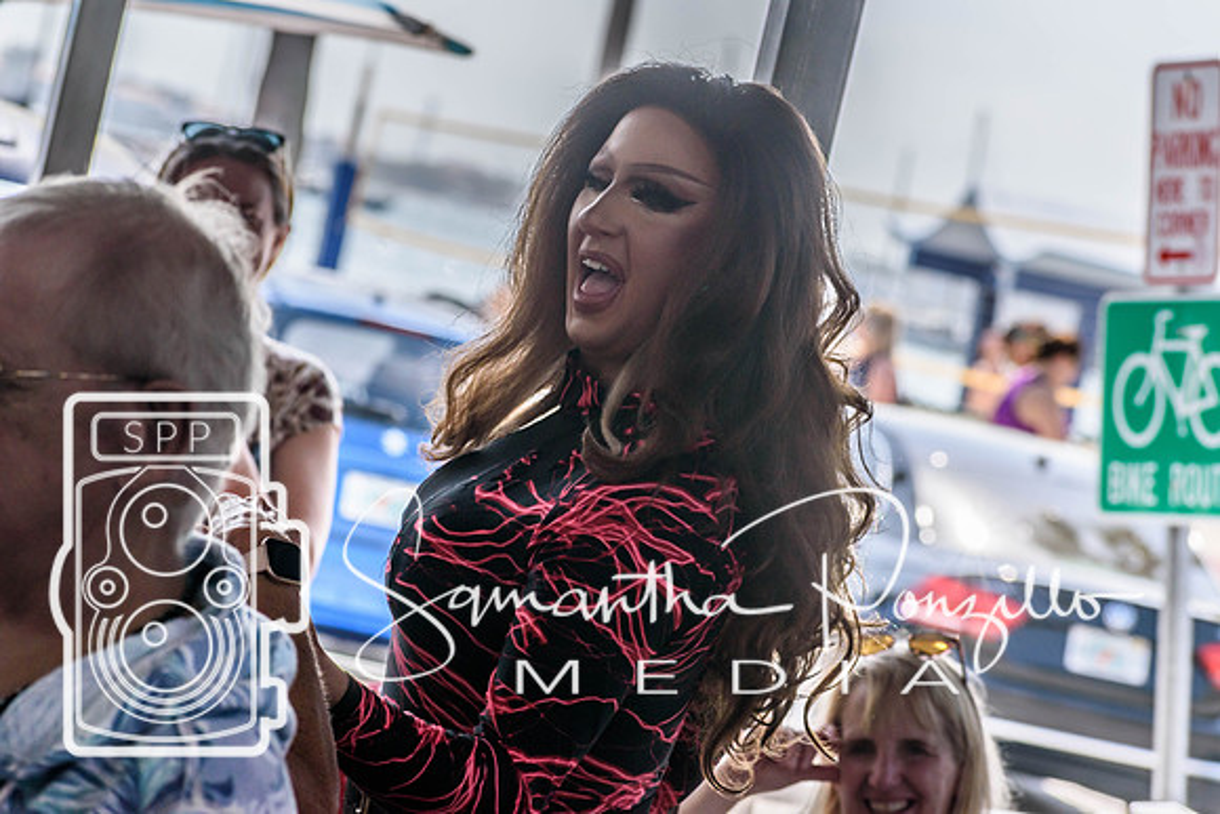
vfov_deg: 6.8
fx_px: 6864
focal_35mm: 202
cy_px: 407
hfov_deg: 10.2
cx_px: 610
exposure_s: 1/800
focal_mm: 135
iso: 200
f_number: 7.1
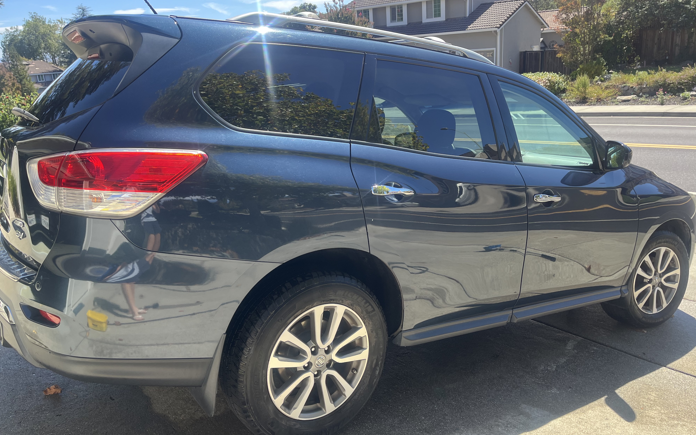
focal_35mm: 28
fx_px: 531
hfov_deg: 66.5
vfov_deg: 44.5
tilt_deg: -17.1
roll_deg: +3.7
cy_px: 206
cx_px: 352
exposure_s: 1/680
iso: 50
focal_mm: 5.1
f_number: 1.6
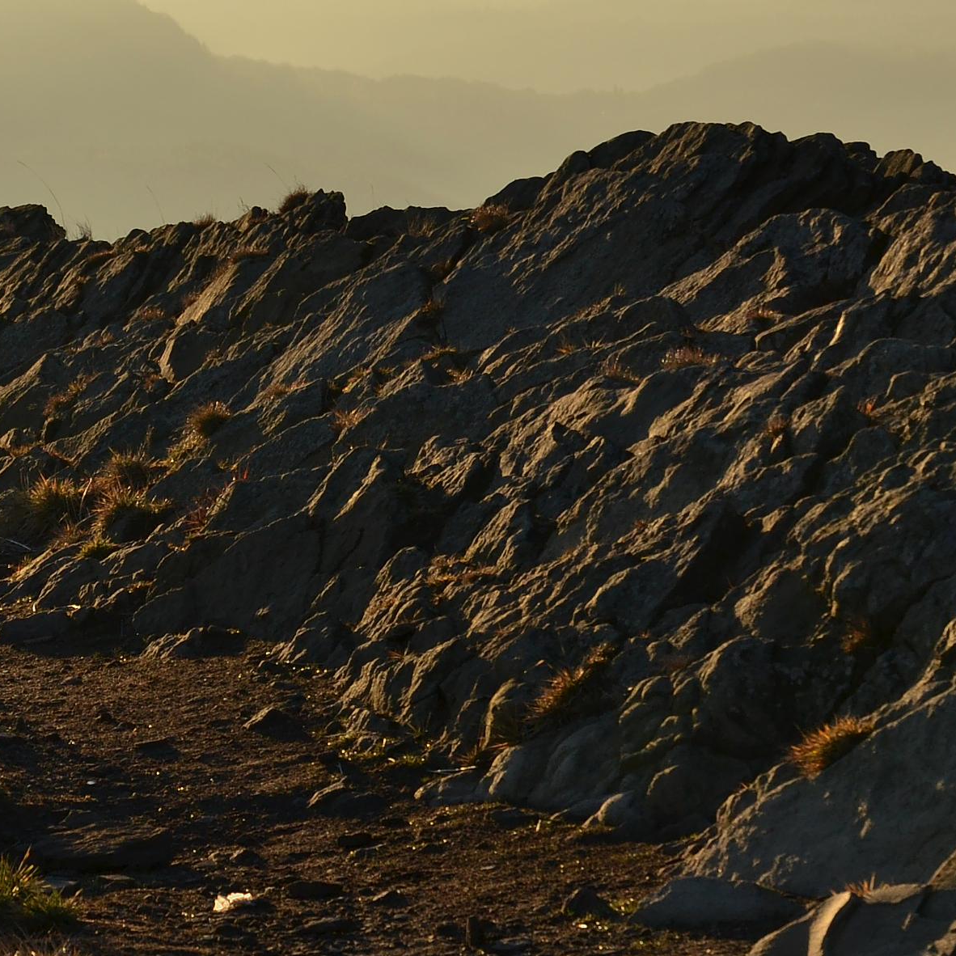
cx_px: 302
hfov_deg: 7.6
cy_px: 104
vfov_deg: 7.6
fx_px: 7218
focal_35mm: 231
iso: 100
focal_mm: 62
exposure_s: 1/250
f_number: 8
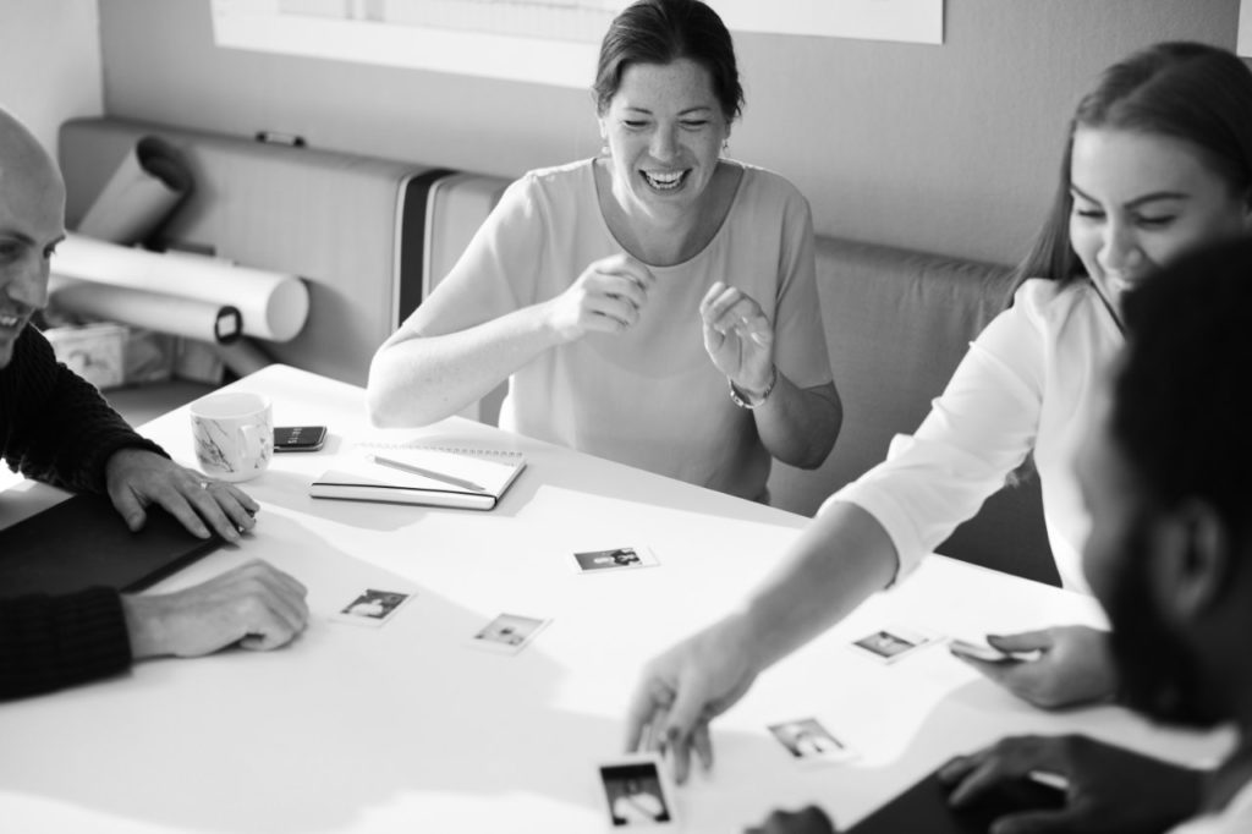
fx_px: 1738
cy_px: 417
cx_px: 626
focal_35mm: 50
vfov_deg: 27.0
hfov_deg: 39.6
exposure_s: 1/160
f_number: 2.5
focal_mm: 50
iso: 200
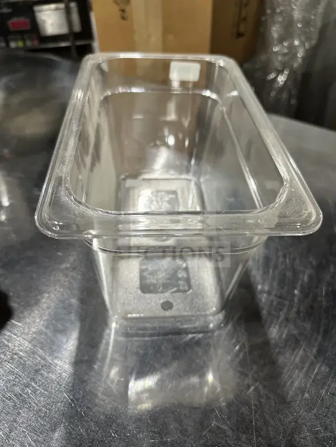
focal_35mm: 24
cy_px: 224
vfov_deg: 71.6
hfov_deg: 56.8
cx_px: 168
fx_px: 311
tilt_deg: -47.0
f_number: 1.78
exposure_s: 1/90
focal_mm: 6.86
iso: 250
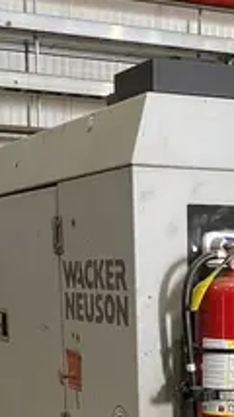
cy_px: 492
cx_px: 277
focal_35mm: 97
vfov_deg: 20.7
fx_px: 1073
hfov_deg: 12.2
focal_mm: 4.25
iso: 320
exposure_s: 1/60
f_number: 1.8
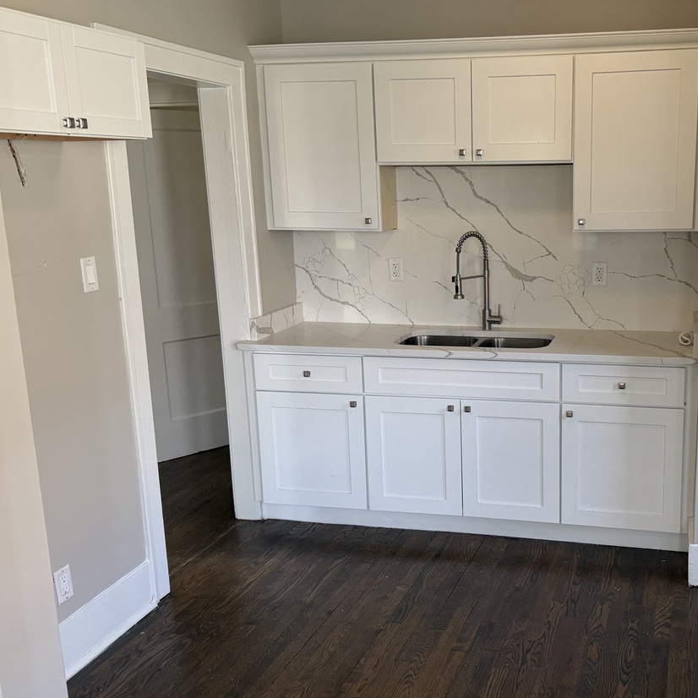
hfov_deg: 43.9
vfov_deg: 44.9
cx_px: 494
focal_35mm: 37
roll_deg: +1.6
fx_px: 844
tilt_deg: -11.1
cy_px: 358
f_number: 1.78
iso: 125
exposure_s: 1/120
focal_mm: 6.76
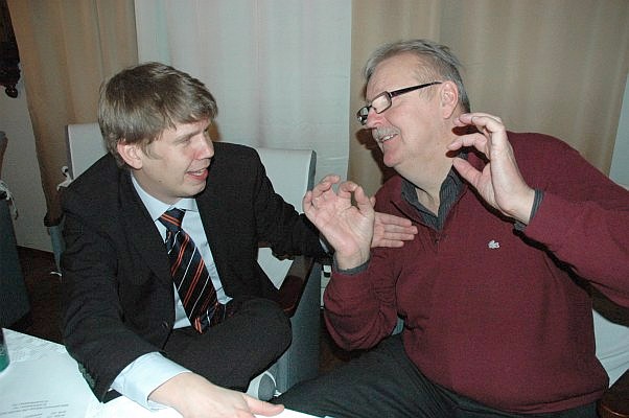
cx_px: 314
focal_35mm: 27
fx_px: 471
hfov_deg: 67.4
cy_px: 209
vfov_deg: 47.8
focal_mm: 18
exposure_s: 1/60
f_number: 5
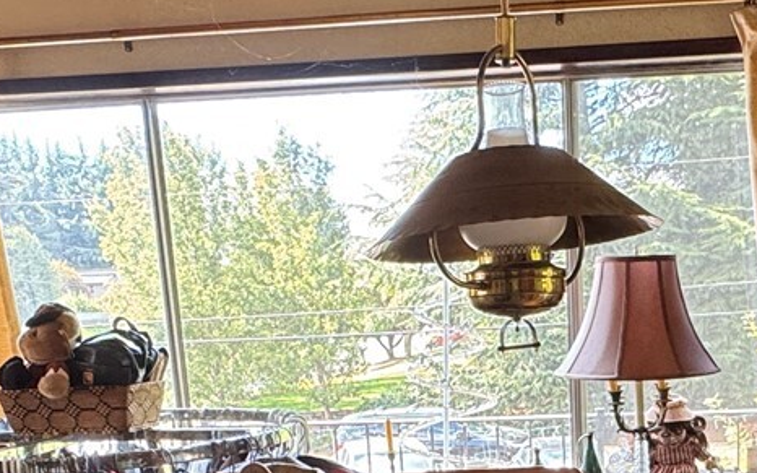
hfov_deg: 38.9
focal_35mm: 51
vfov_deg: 23.4
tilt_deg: -14.0
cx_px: 534
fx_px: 1052
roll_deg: +2.4
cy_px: 548
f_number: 2.2
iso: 200
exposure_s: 1/99
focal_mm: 2.22
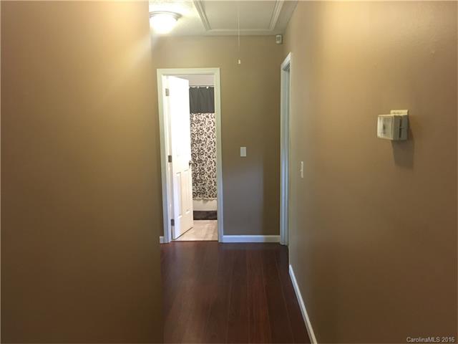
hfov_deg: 61.7
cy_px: 172
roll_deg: +0.2
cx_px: 229
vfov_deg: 48.2
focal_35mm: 29
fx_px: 384
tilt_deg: -7.5
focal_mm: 4.15
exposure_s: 1/10
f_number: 2.2
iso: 100
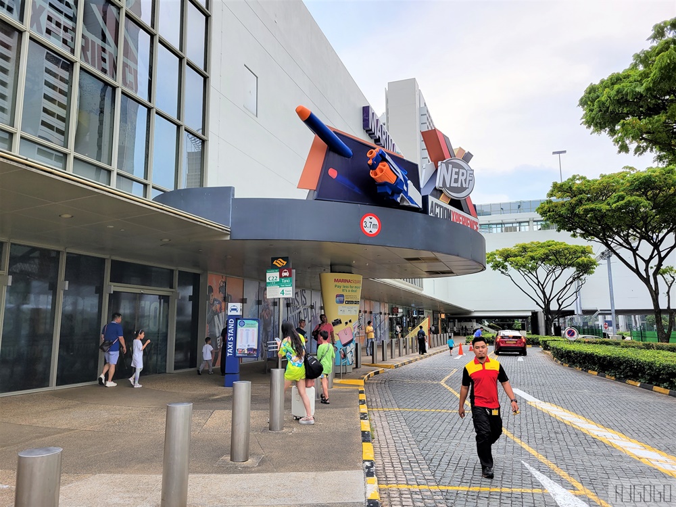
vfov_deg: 53.1
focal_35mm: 26
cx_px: 338
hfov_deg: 67.3
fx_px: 508
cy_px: 254
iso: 40
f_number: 1.8
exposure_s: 1/440
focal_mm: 5.4
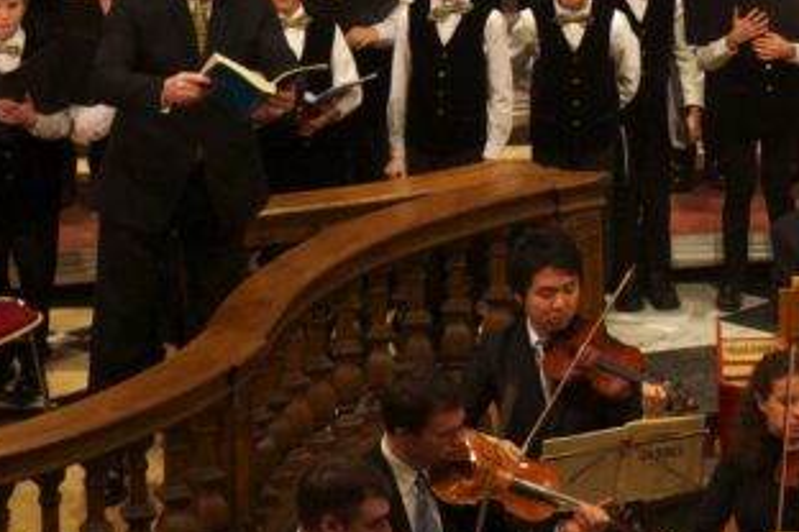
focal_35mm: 271
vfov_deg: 5.1
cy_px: 150
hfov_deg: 7.5
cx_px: 1047
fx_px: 6006
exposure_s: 1/50
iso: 1600
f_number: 5.6
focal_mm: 55
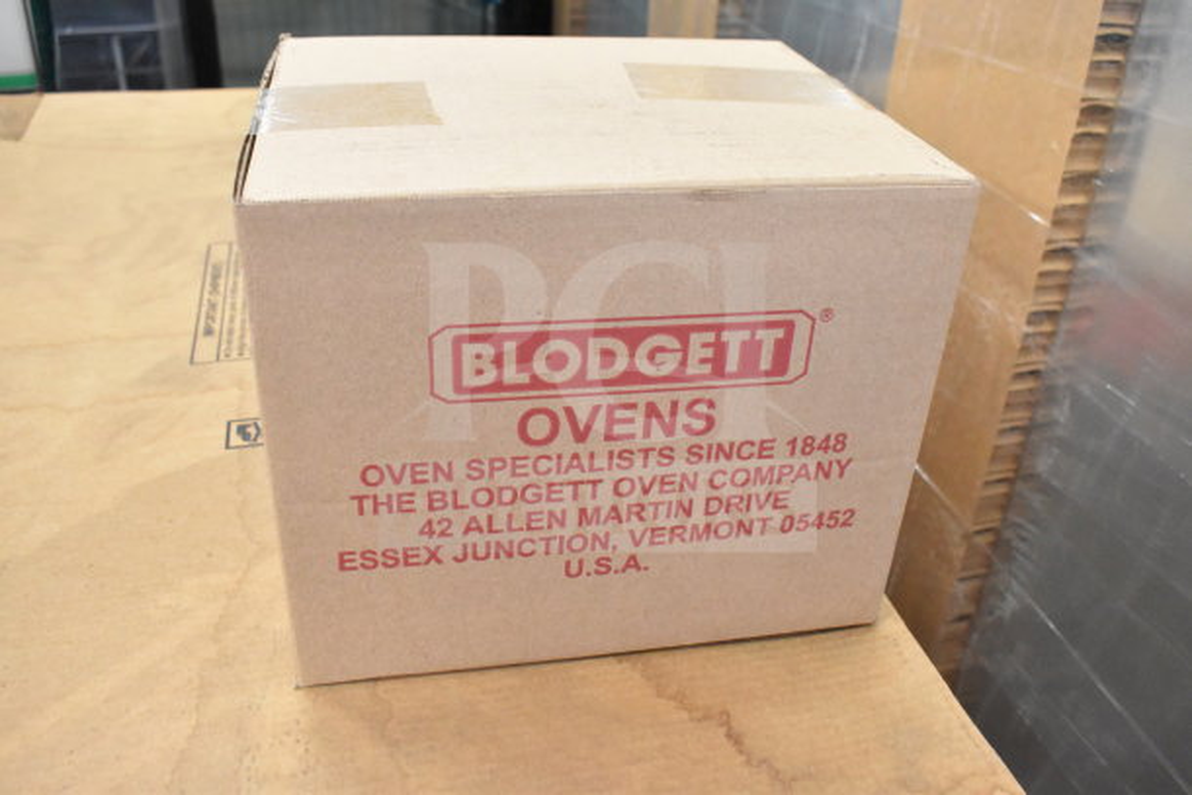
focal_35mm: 32
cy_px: 398
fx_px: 1043
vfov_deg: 41.7
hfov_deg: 59.5
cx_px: 596
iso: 6400
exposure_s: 1/125
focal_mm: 21
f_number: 5.6
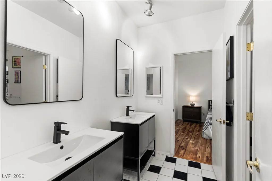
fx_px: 128
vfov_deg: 70.5
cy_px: 90
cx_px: 136
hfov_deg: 93.3
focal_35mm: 17
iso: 400
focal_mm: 17
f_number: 8
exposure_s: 1/15
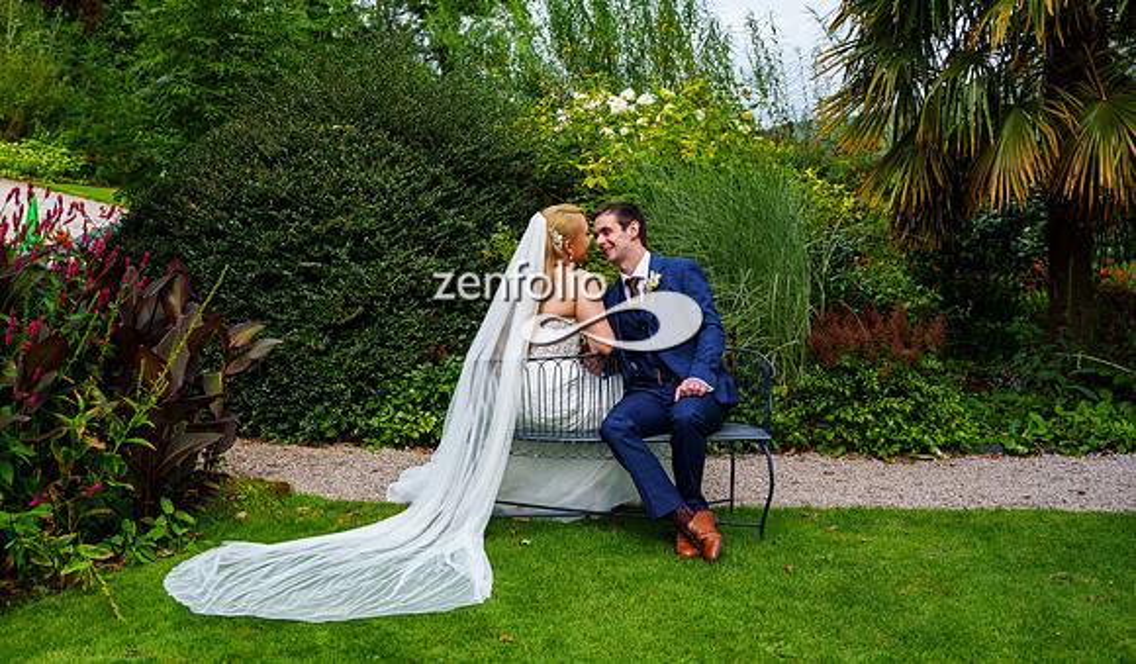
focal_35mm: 47
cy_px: 293
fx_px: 1423
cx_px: 568
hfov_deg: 43.5
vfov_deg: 26.2
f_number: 5
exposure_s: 1/1000
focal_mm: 45
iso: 200
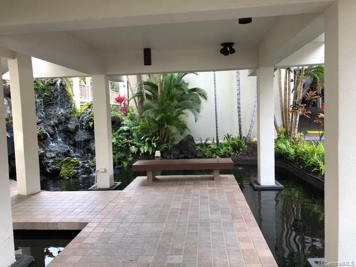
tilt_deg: -4.7
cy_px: 134
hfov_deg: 63.4
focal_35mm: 28
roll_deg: +1.8
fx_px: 288
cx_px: 178
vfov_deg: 49.7
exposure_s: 1/40
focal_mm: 3.99
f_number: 1.8
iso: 25
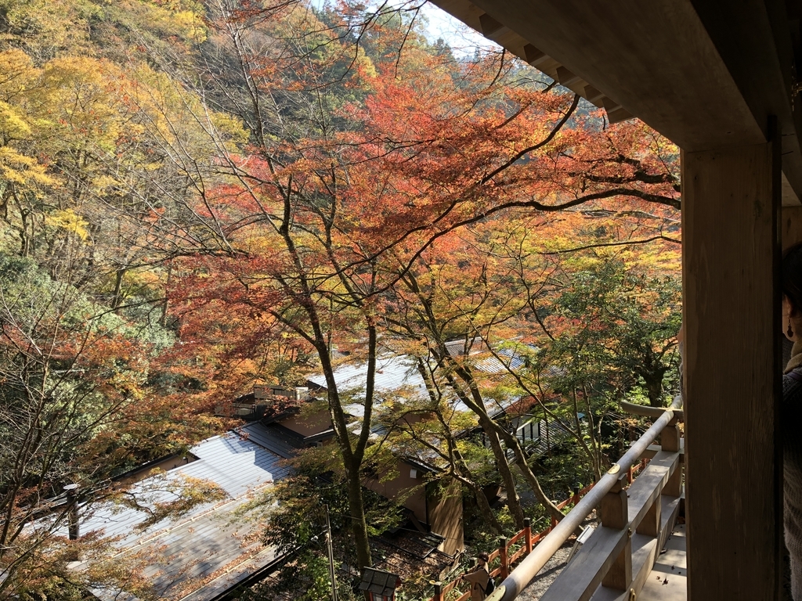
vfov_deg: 49.7
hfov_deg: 63.4
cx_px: 401
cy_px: 300
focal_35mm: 28
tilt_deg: -2.0
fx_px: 649
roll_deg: +2.0
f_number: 1.8
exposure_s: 1/232
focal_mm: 4
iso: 20
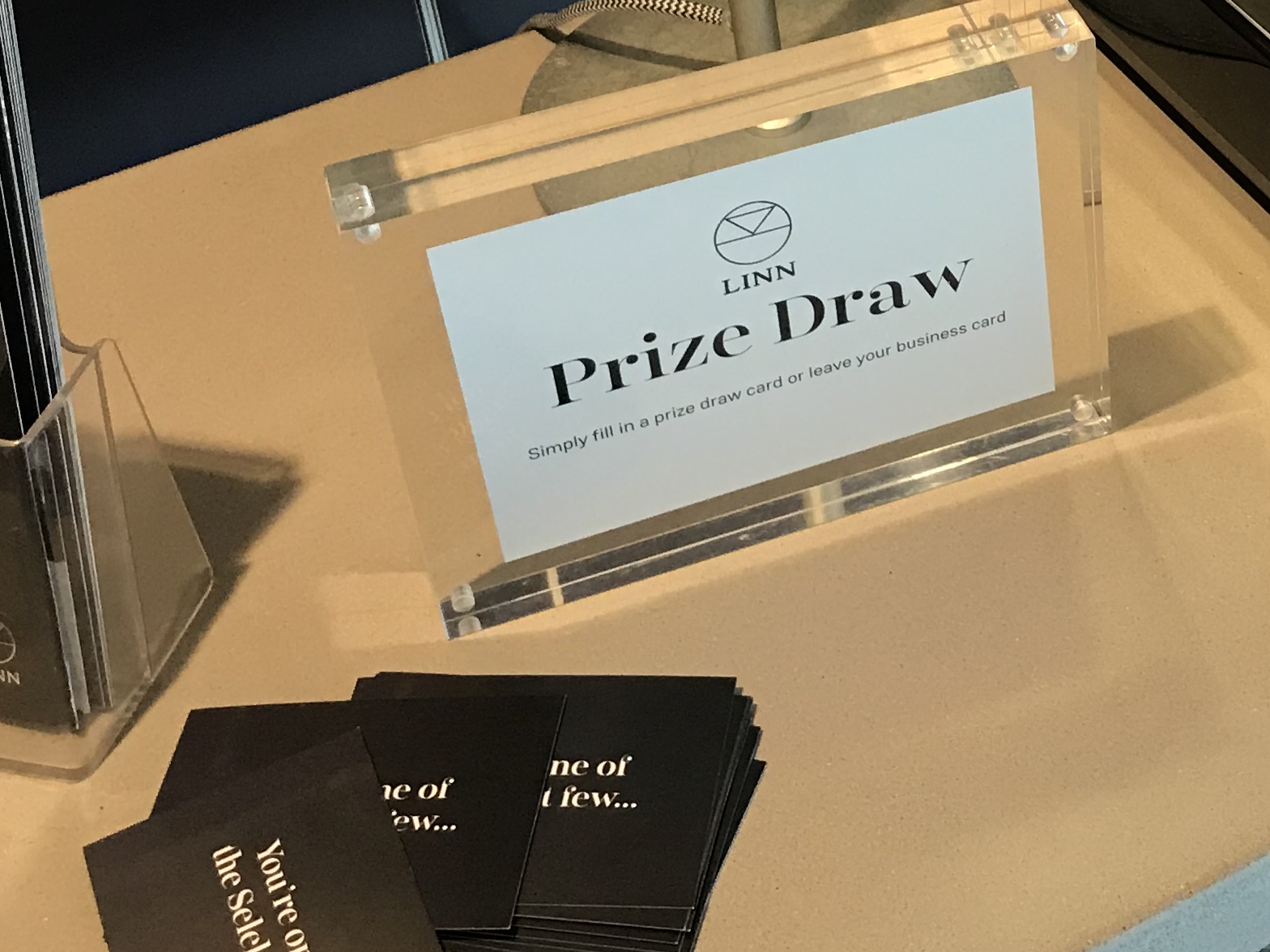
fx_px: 2642
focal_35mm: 72
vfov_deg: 20.1
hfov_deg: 26.2
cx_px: 1130
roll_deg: +2.2
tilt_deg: -37.1
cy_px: 144
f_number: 1.8
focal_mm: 3.99
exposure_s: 1/25
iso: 40
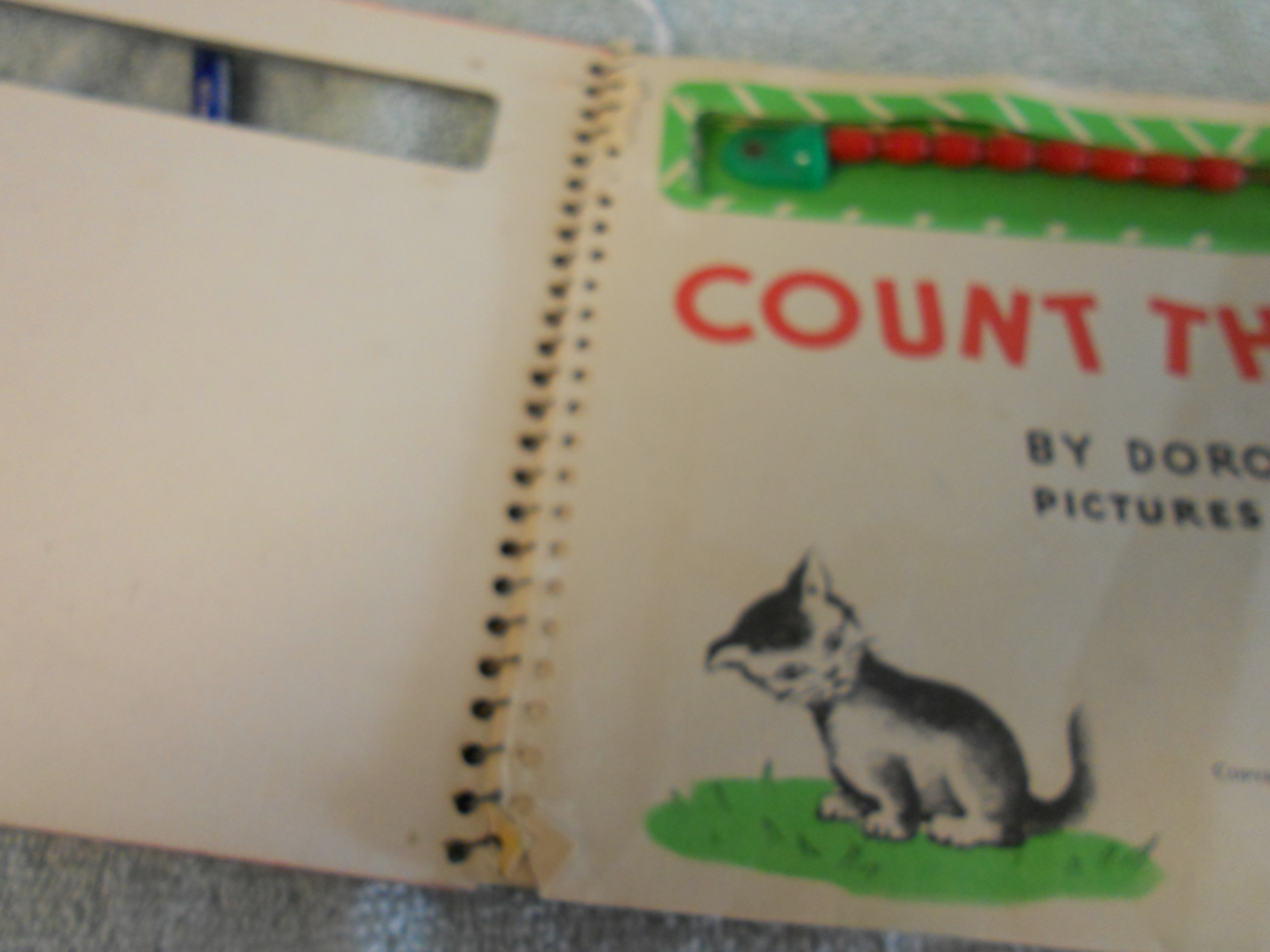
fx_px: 1174
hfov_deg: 56.8
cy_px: 476
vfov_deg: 44.2
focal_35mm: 32
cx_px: 635
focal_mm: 5.8
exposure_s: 1/30
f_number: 3.5
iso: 320
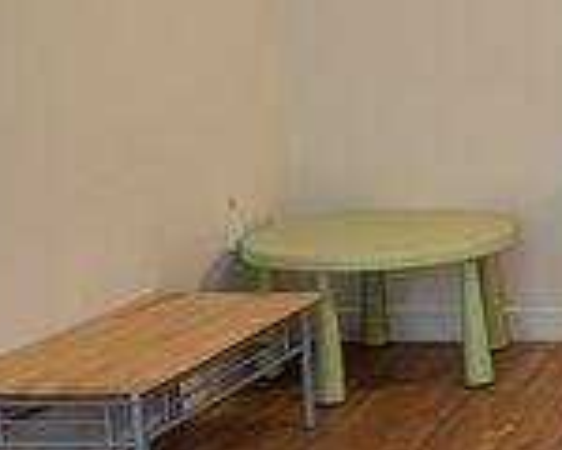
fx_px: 1331
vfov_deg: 19.2
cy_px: 201
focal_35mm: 80
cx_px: 914
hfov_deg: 19.7
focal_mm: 2.02
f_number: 1.7
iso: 65
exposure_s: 1/25
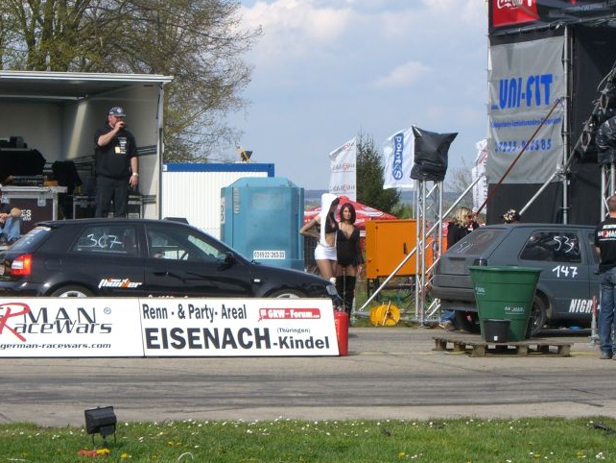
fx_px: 2528
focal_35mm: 142
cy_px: 247
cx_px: 326
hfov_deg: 13.9
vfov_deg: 10.5
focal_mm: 18.6
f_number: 8.3
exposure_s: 1/160
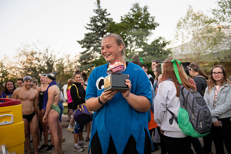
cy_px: 77
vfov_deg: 36.9
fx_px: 231
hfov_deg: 53.1
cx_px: 116
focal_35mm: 36
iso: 1000
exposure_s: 1/320
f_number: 3.5
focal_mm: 36
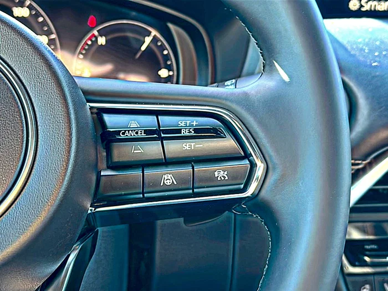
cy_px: 146
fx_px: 583
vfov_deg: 28.0
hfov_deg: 36.8
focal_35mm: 52
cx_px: 194
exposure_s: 1/55
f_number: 1.78
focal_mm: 6.86
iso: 80
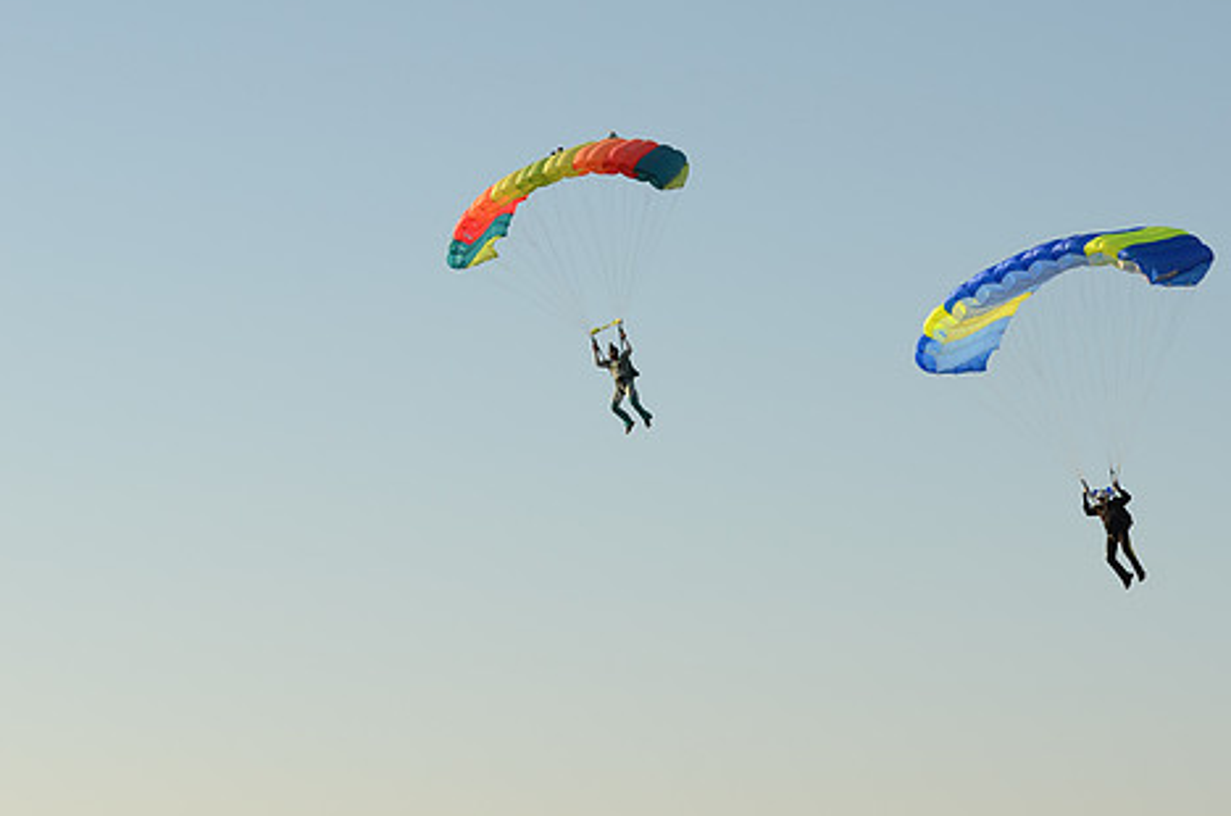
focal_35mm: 130
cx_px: 668
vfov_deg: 10.5
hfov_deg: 15.8
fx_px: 4436
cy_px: 337
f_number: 5.6
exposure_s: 1/500
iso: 100
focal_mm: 70
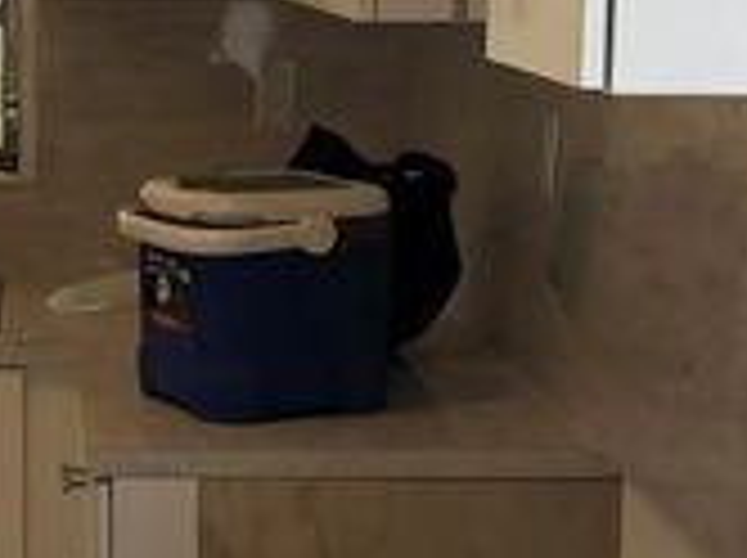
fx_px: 2327
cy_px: 284
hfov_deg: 17.7
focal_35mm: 108
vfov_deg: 13.7
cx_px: -45
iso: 25
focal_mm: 4
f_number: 1.8
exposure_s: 1/120
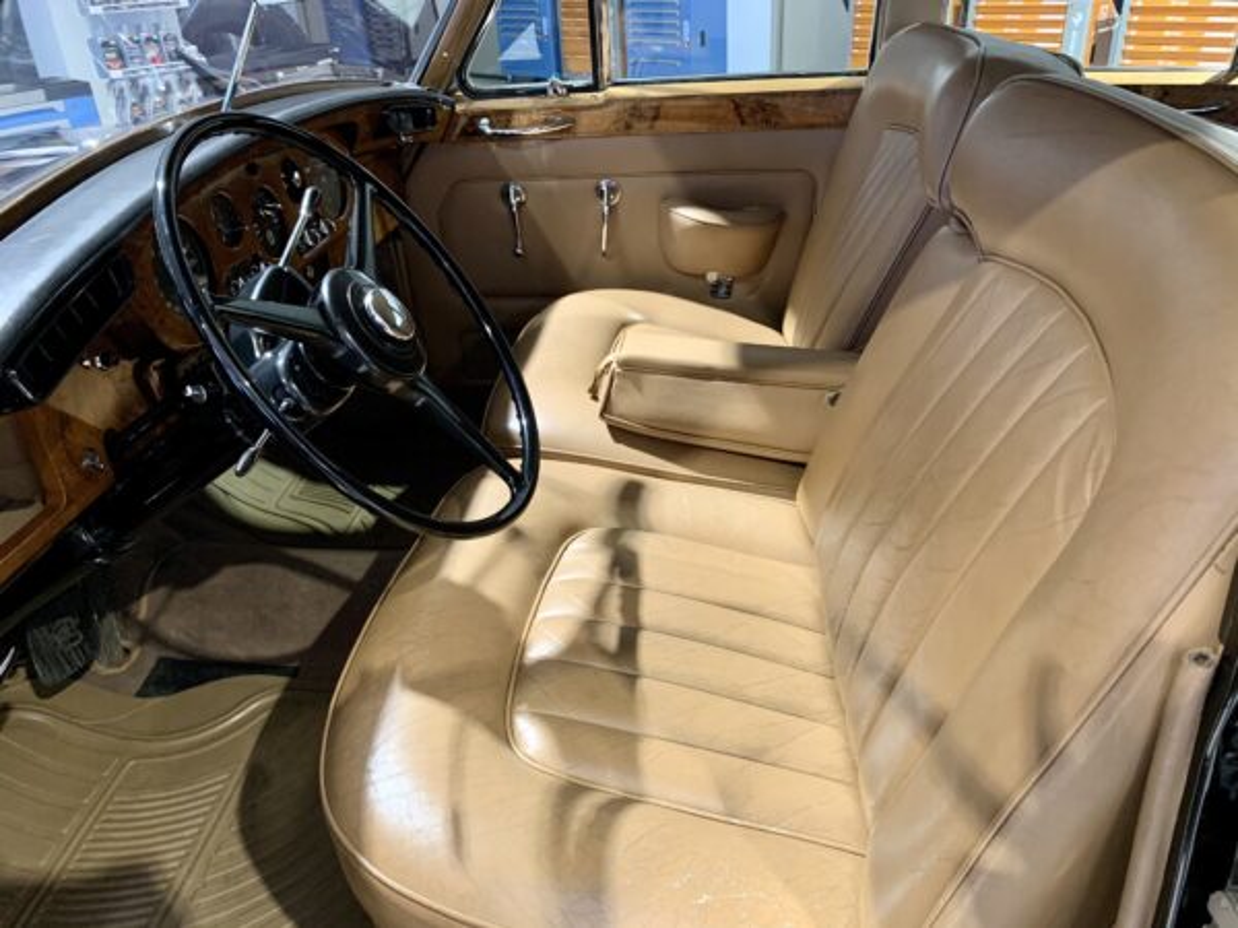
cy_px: 464
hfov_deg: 67.3
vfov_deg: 53.1
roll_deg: +3.7
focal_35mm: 26
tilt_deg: -29.3
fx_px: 930
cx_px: 619
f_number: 1.8
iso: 400
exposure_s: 1/37
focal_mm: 4.25
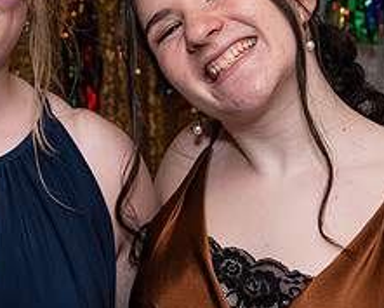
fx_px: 1342
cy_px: 97
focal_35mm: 118
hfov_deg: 16.2
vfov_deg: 13.1
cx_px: 92
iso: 400
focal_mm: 48
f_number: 4
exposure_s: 1/250
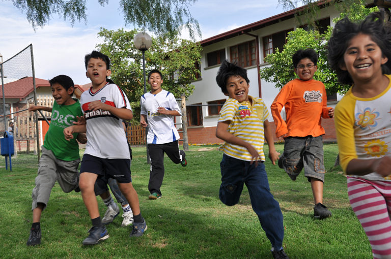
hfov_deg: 46.5
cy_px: 130
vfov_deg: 31.8
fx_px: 456
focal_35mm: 42
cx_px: 196
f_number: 9
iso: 200
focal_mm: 28
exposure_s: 1/320
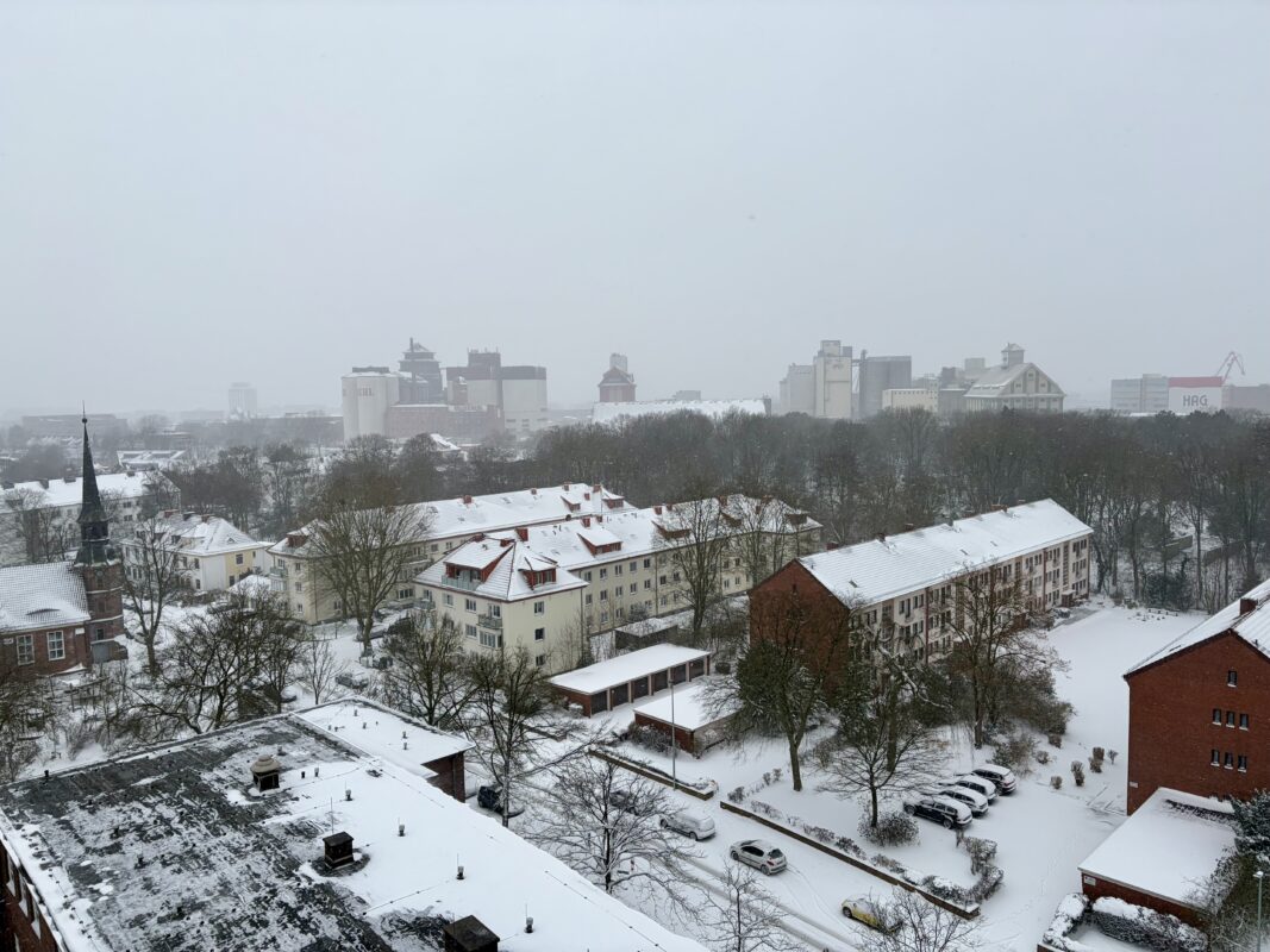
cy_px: 476
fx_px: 954
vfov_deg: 53.1
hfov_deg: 67.3
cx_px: 635
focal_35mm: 26
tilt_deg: -4.7
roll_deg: +2.0
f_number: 1.6
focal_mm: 5.96
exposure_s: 1/1081
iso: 50
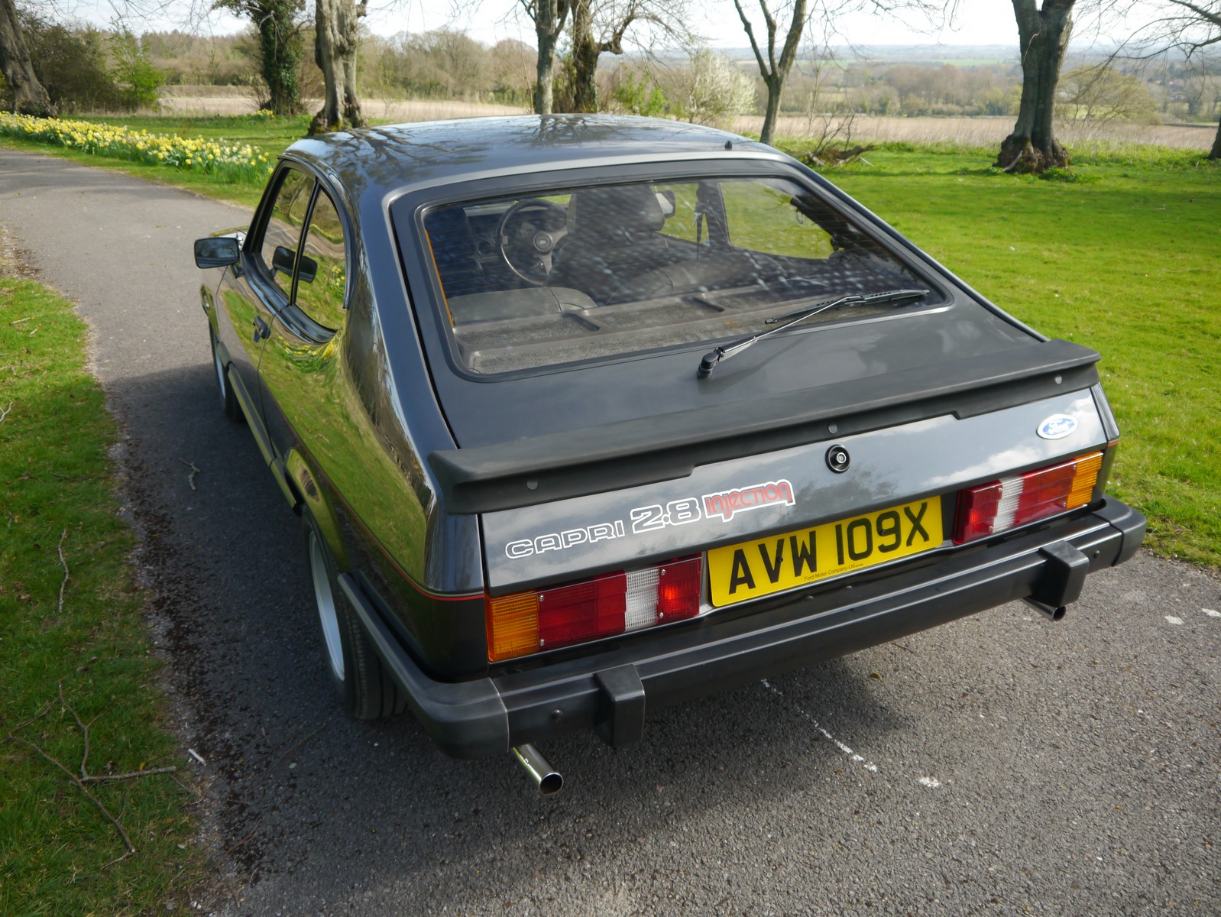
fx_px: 1129
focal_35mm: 32
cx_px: 610
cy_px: 458
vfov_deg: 44.2
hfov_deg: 56.8
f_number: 4
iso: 160
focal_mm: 16
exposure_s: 1/100
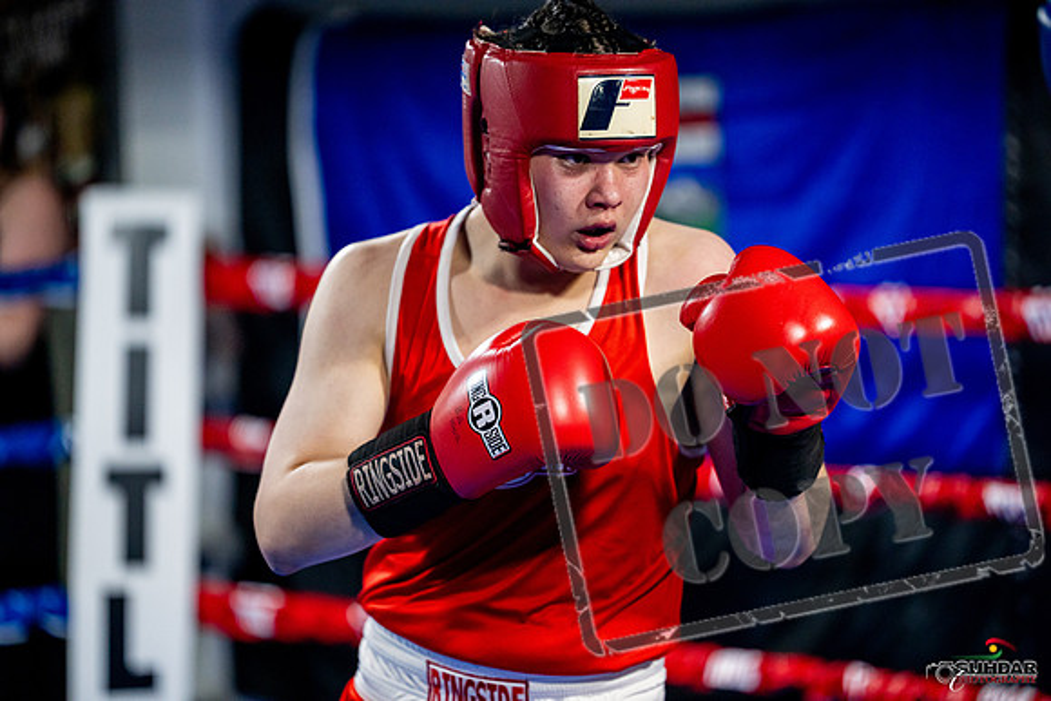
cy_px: 350
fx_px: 4380
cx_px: 526
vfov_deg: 9.2
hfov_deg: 13.7
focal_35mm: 150
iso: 4000
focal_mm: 150
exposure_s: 1/1000
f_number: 2
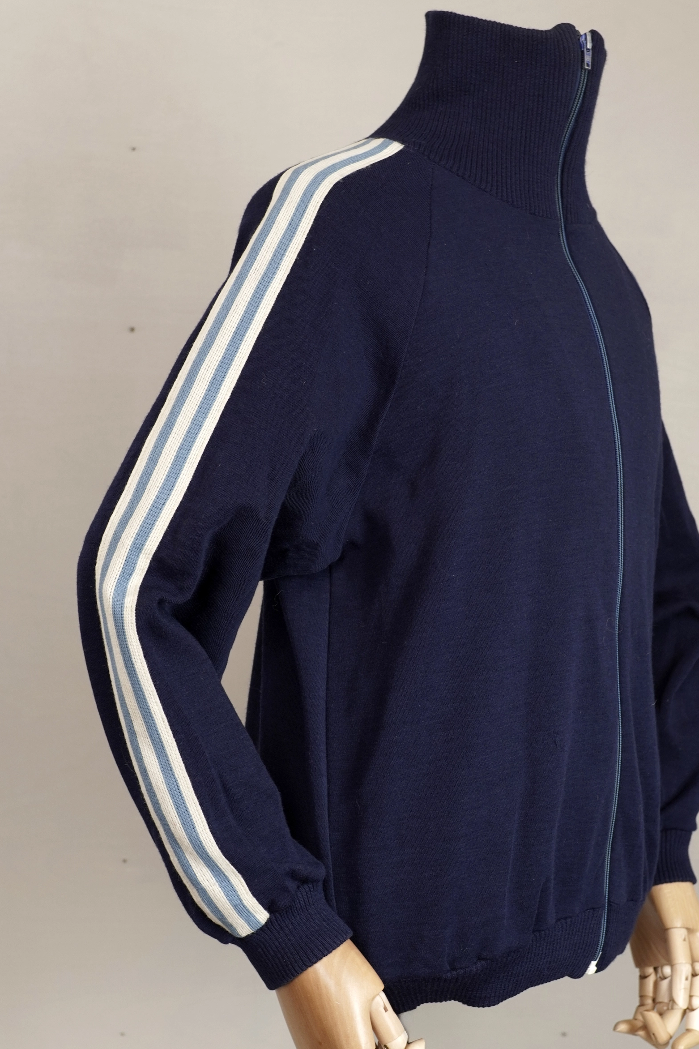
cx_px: 407
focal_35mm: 59
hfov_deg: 23.0
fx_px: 1718
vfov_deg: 33.9
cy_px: 571
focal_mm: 32
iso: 400
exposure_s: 1/50
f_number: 5
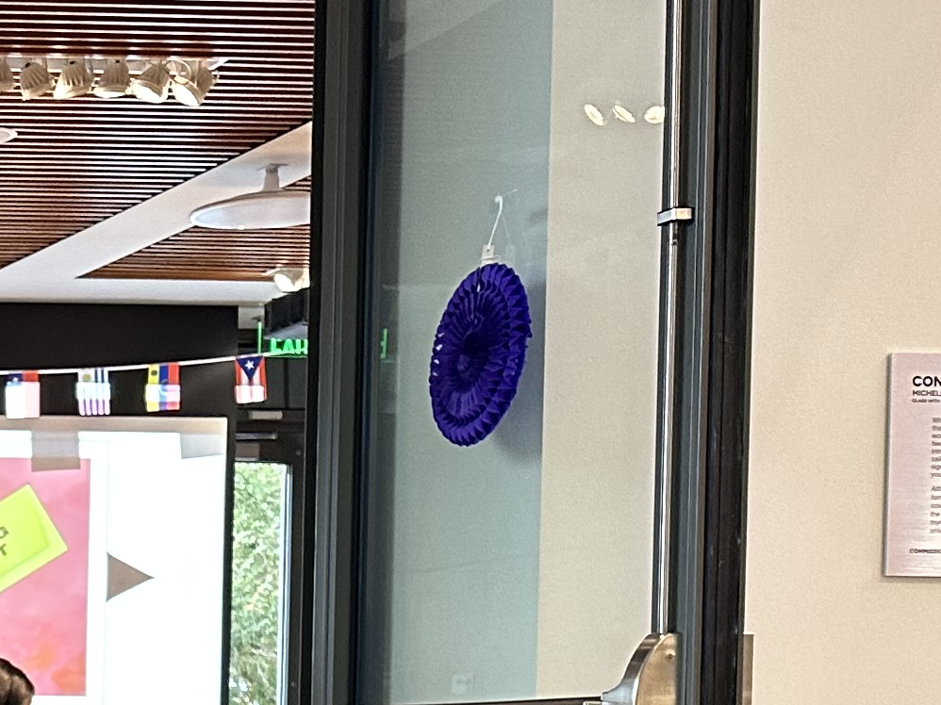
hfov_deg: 16.1
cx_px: -901
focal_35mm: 97
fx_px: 2636
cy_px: 848
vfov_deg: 14.7
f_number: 1.78
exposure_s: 1/60
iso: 200
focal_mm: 6.86
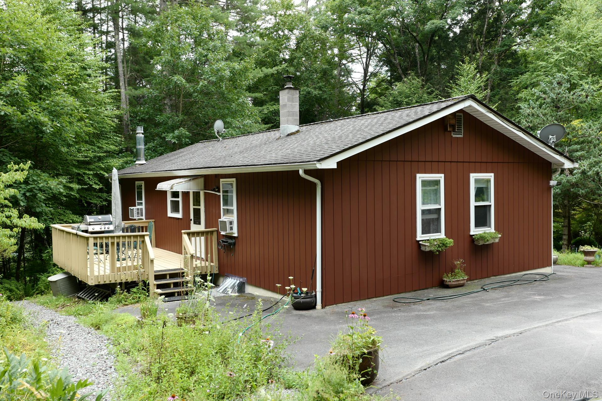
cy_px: 200
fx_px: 535
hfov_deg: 58.7
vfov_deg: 41.1
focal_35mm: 32
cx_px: 301
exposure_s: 1/160
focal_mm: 21
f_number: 4
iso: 200
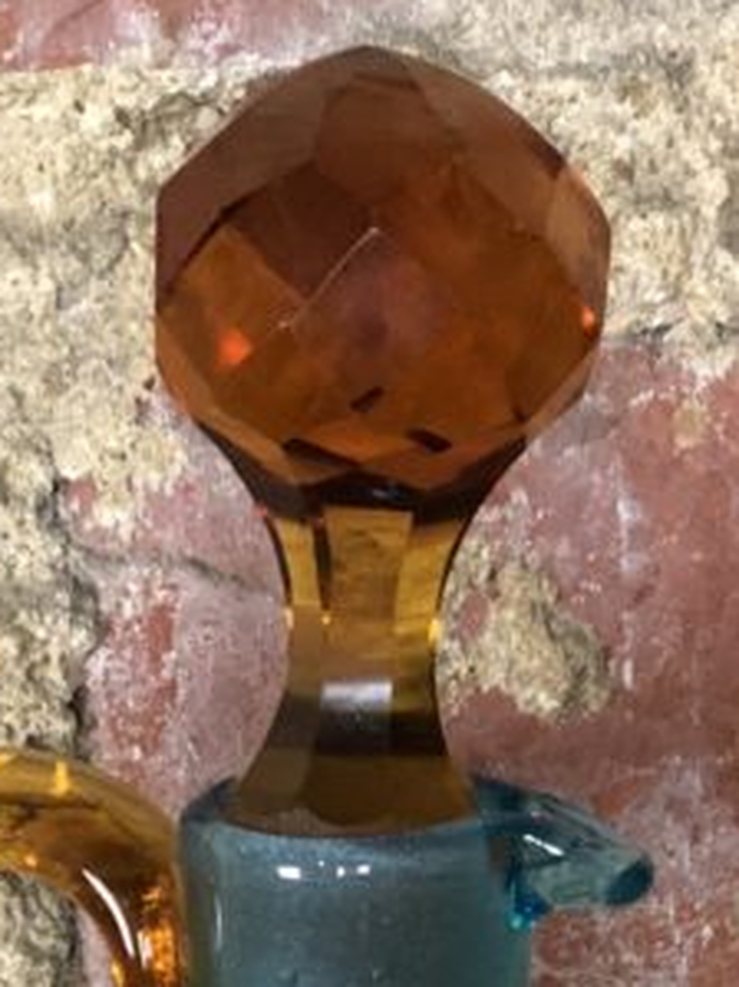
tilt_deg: -21.6
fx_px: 5070
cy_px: 1363
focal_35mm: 178
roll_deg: +0.8
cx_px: 214
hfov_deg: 8.3
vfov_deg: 10.8
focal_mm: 6
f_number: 2.4
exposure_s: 1/25
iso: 160
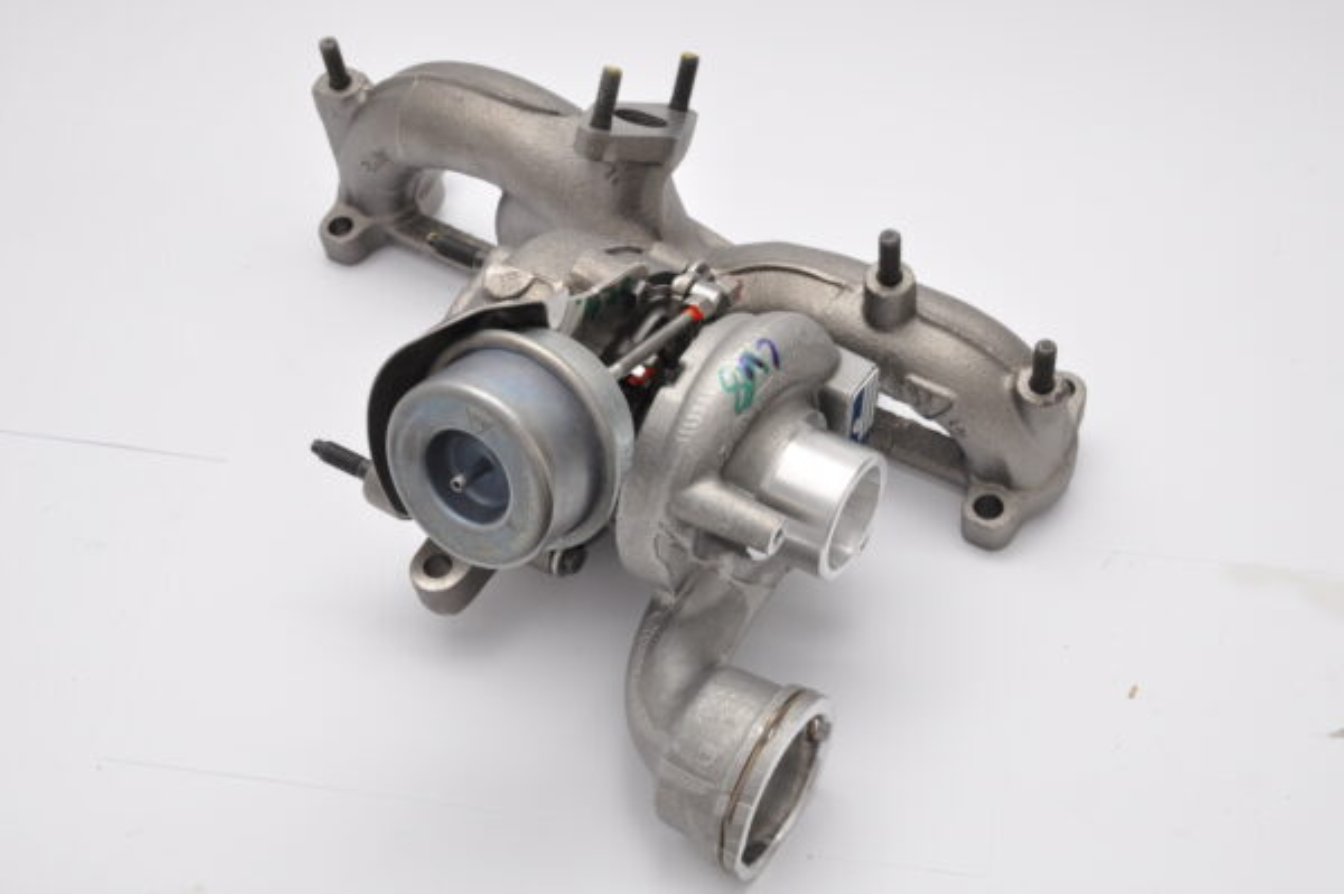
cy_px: 447
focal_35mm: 52
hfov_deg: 37.9
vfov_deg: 25.7
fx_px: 1958
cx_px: 672
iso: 400
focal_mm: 35
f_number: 11
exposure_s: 1/125
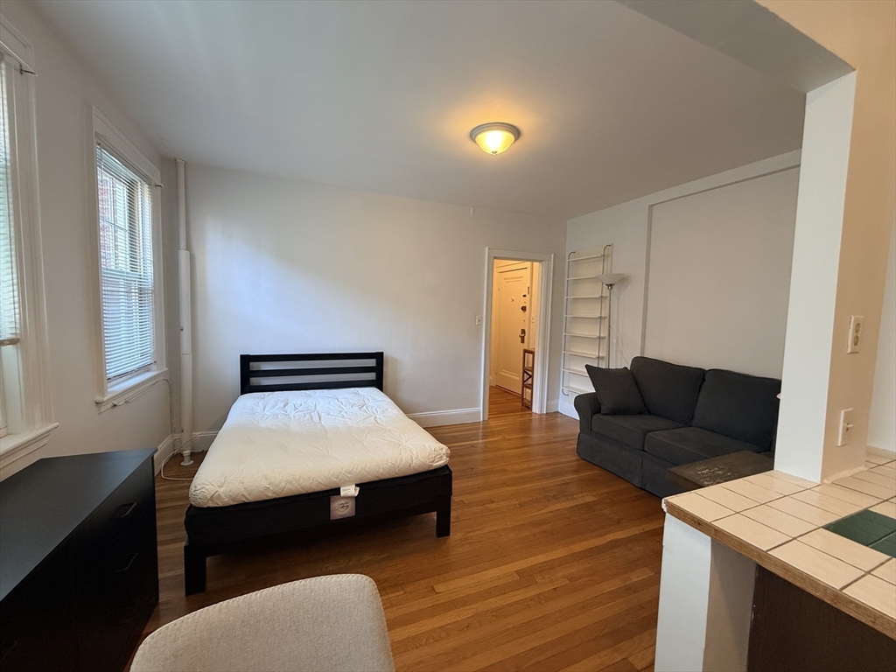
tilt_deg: -4.9
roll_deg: -0.4
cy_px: 336
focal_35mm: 14
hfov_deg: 102.1
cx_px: 448
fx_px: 362
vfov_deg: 85.7
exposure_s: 1/60
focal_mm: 2.22
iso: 200
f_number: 2.2
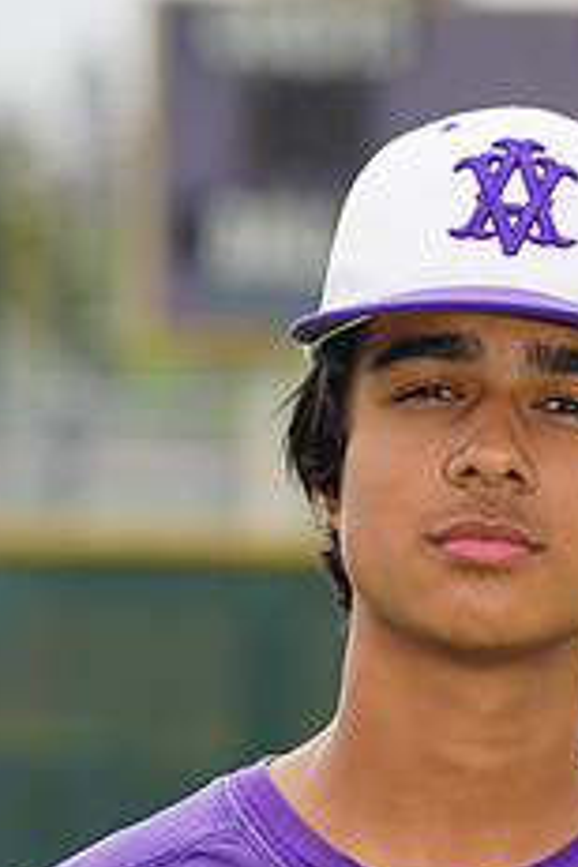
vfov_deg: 3.2
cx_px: 456
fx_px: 15629
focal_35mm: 649
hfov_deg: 2.1
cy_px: 1017
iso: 200
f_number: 9
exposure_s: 1/250
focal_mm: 259
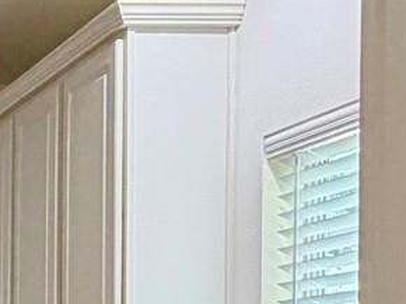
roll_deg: +0.5
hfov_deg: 16.3
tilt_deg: -1.4
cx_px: -347
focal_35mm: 99
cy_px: 405
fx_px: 1160
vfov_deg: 14.3
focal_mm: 2.22
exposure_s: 1/60
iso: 250
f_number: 2.2
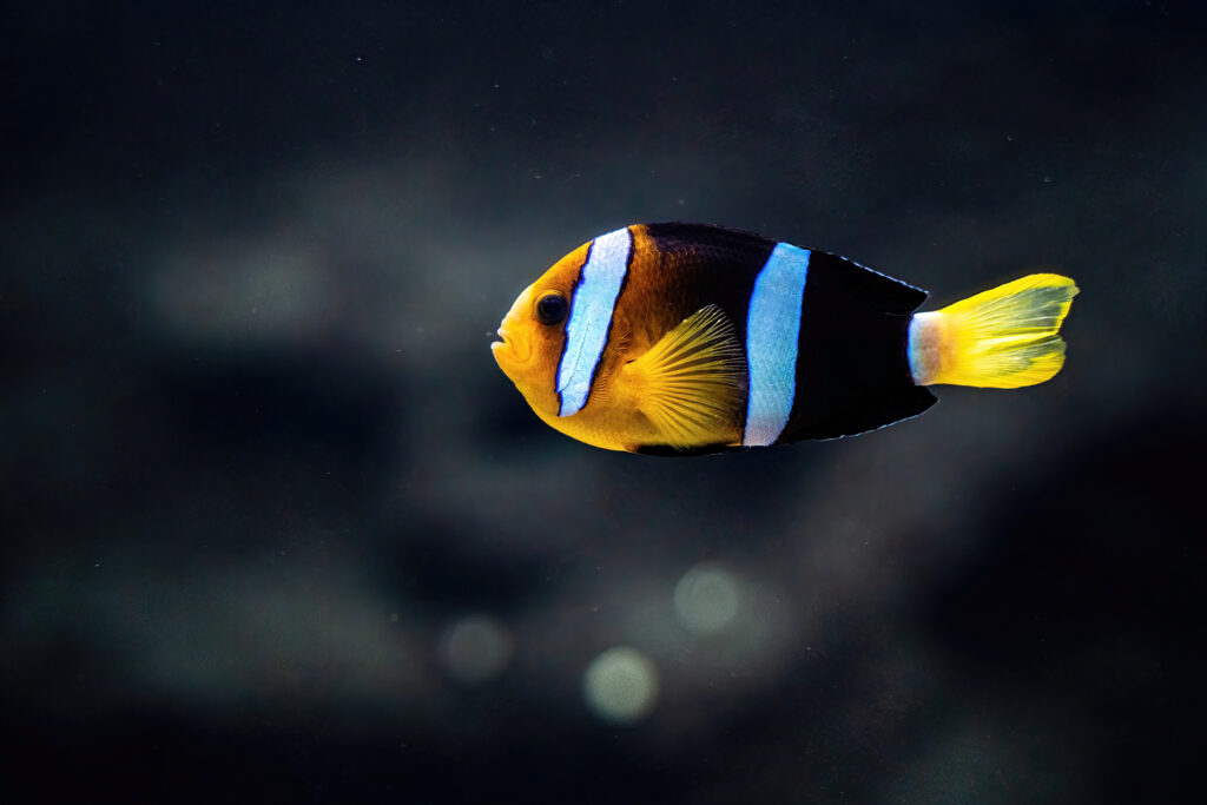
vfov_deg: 27.5
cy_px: 402
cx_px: 604
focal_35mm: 49
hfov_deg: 40.3
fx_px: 1643
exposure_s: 1/640
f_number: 2.8
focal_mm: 49
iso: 2500
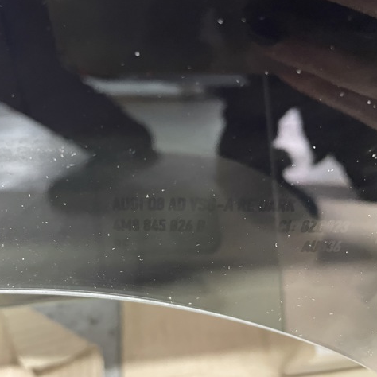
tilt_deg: -49.5
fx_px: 382
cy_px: 187
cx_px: 131
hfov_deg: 51.7
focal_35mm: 31
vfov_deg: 52.5
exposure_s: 1/30
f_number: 1.6
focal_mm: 4.2
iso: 640
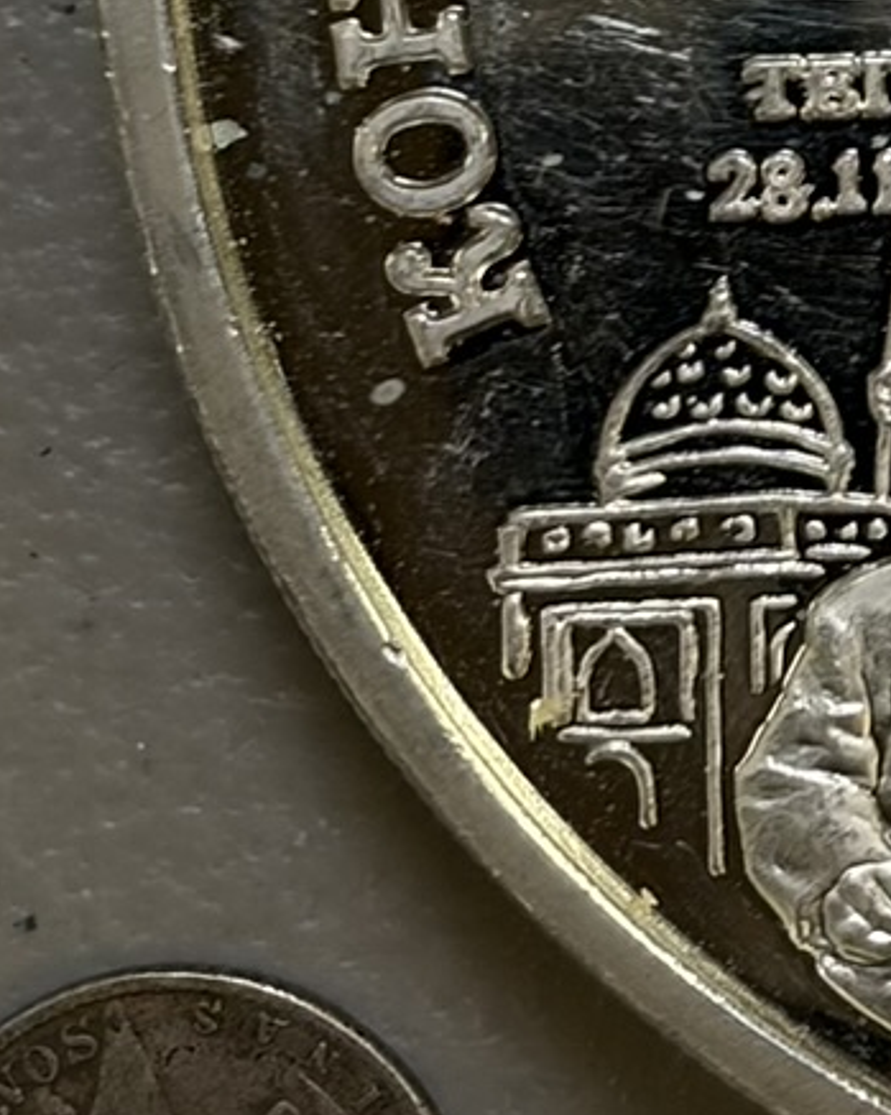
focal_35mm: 238
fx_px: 7853
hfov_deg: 6.3
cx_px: 1769
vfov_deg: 8.0
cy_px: -383
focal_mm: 5.96
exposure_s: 1/203
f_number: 1.6
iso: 40
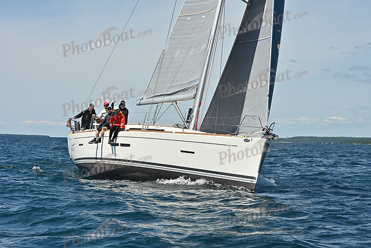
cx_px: 186
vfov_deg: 14.4
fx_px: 979
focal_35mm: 95
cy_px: 124
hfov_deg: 21.5
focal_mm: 95
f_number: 13
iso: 320
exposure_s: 1/1000
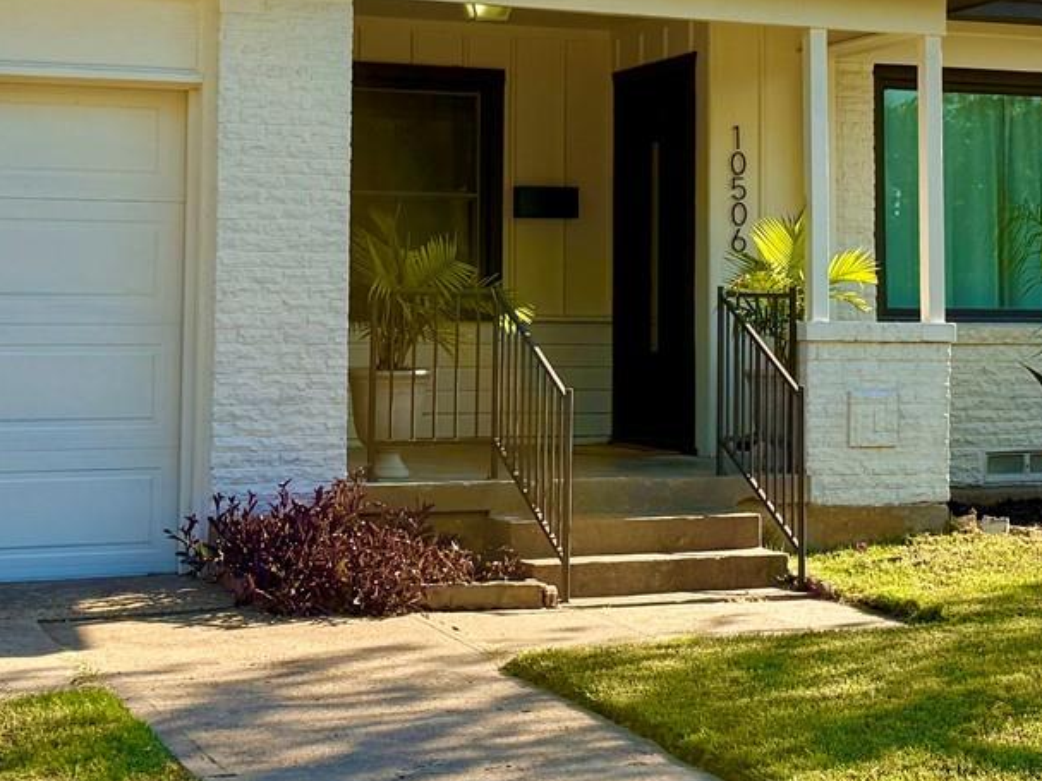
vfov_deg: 18.1
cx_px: 683
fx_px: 2438
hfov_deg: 24.0
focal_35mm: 81
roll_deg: +0.1
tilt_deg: +4.1
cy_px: 177
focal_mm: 6.76
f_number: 1.78
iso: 100
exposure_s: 1/3279
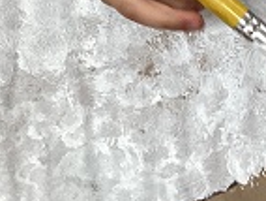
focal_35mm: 109
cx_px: 315
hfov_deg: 17.2
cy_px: -69
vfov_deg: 13.1
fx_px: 839
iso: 80
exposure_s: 1/50
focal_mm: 3.3
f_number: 2.4
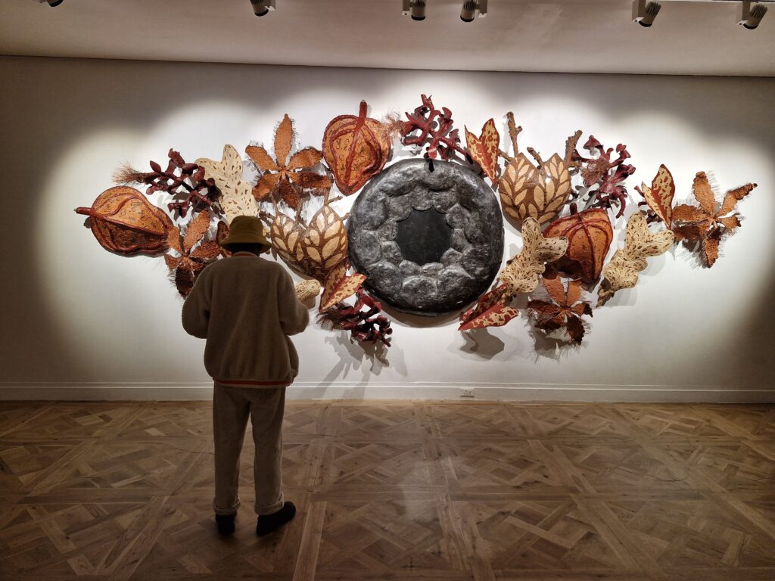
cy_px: 290
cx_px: 388
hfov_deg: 73.9
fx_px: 515
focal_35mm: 23
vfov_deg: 58.9
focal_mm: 5.54
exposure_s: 1/100
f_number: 1.8
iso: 160
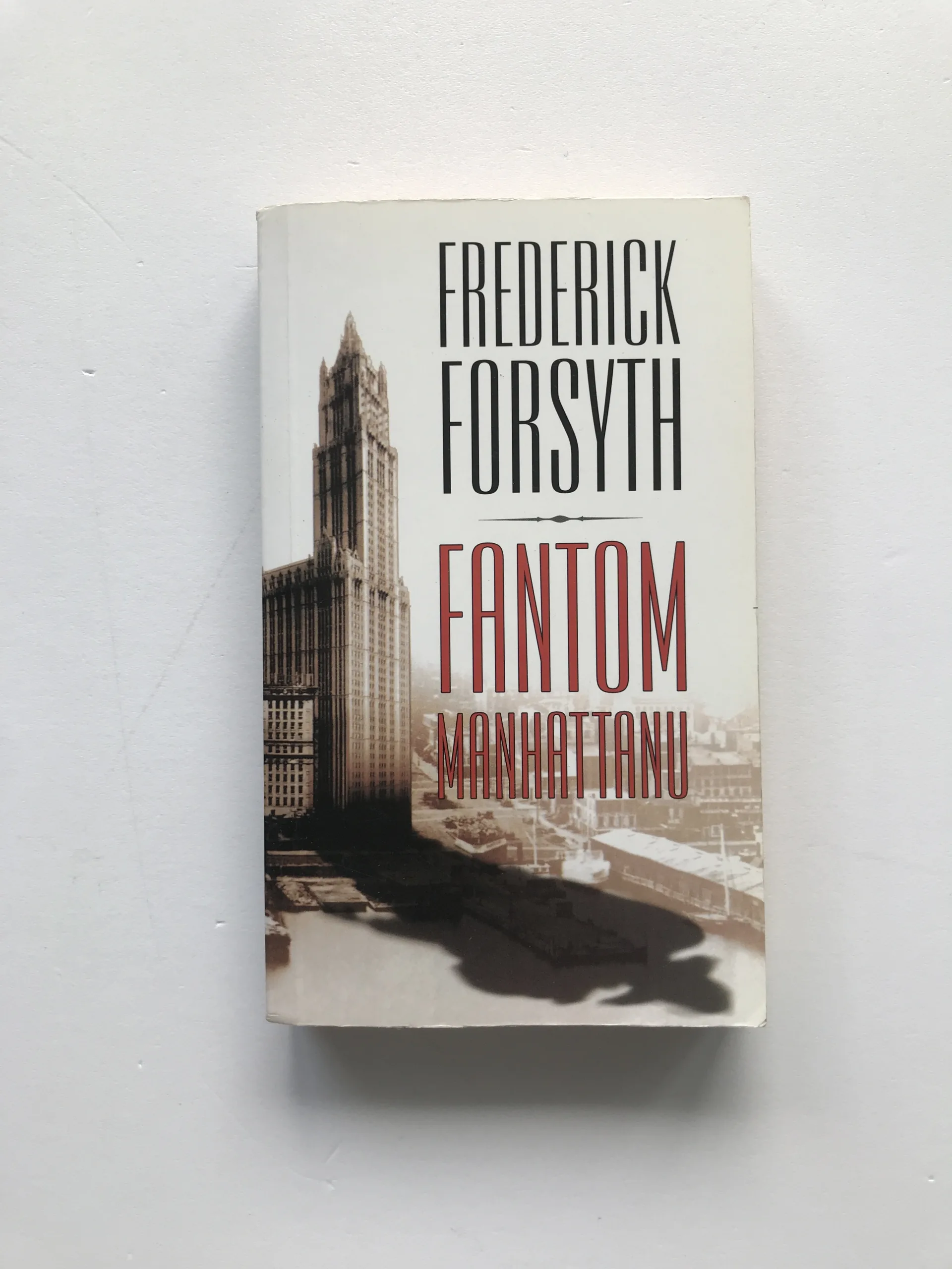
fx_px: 1027
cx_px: 476
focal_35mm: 28
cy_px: 634
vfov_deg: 63.4
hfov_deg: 49.7
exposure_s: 1/116
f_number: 1.8
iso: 20
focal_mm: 3.99
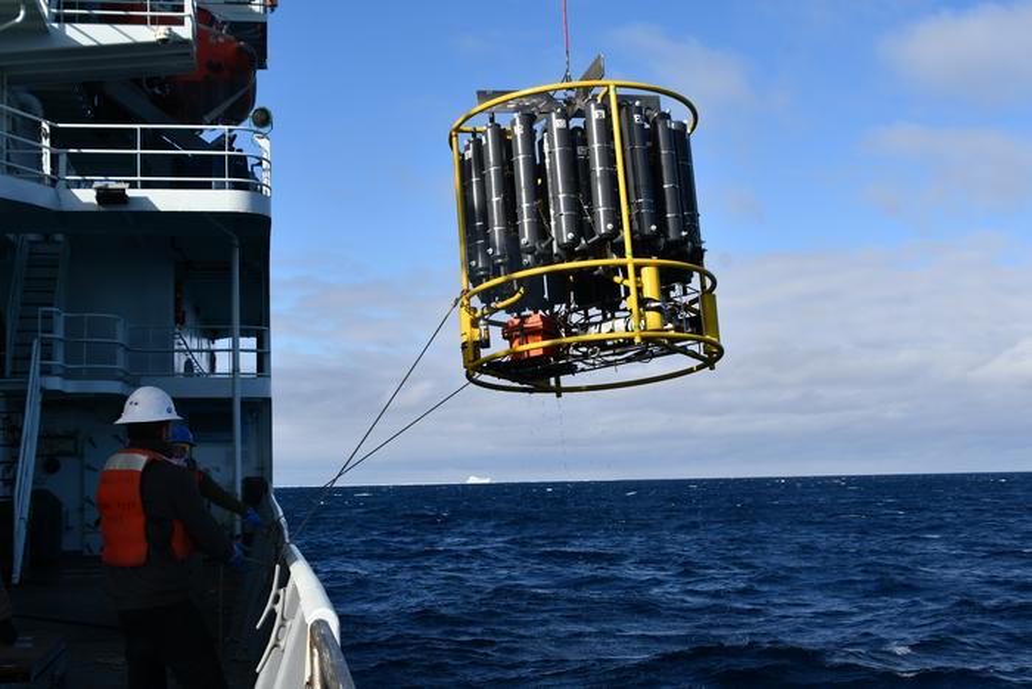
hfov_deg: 41.1
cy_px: 344
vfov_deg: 28.1
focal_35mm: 48
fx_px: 1376
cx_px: 516
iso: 100
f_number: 10
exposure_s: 1/400
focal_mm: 32
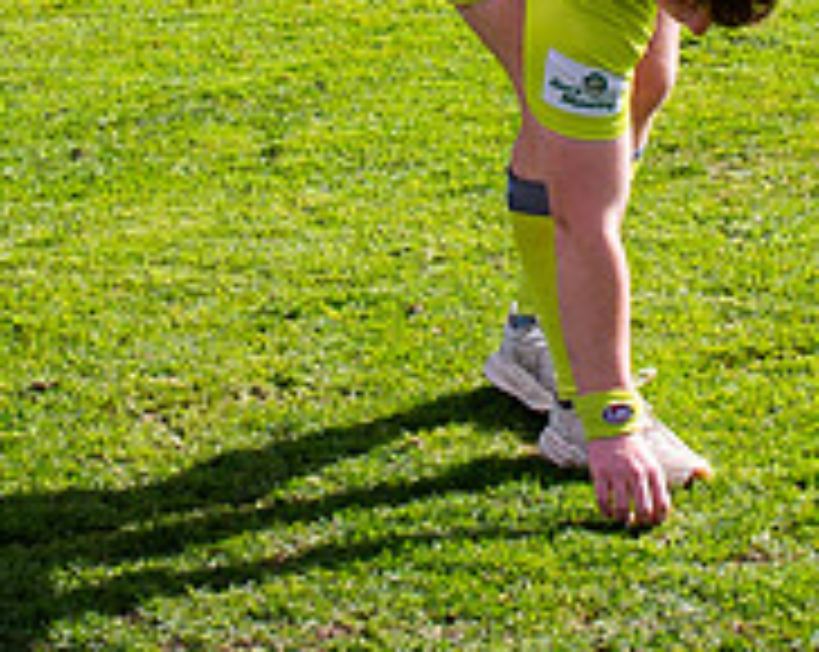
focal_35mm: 191
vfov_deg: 8.0
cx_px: 600
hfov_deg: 10.1
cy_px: -233
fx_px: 4622
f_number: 11
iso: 100
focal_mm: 20
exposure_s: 1/160
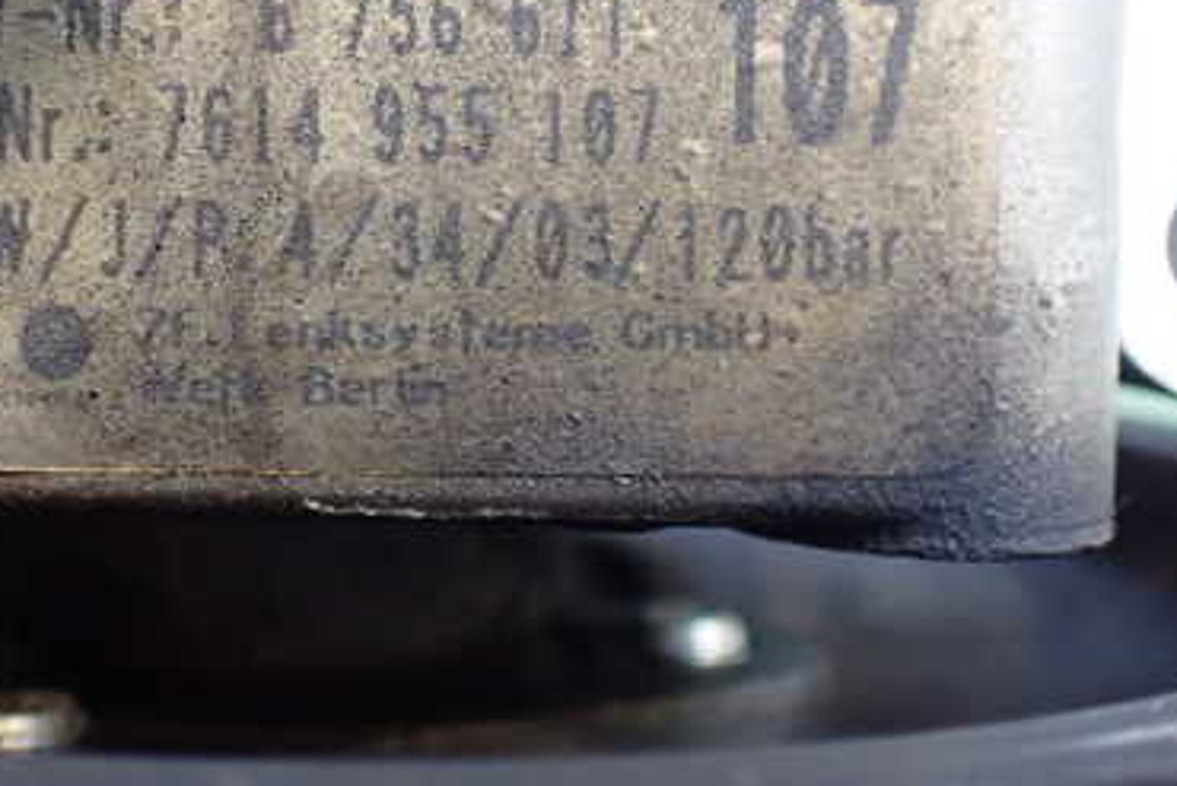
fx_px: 1766
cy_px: 188
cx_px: 347
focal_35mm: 54
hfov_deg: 36.3
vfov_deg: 24.8
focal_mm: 5.79
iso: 800
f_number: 2.4
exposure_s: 1/60
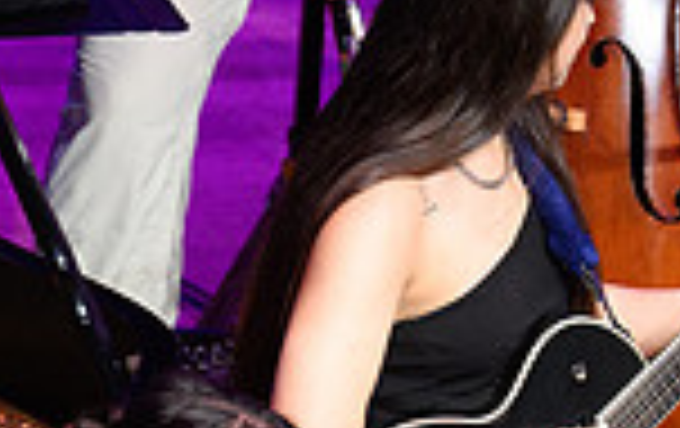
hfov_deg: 2.7
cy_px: 741
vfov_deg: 1.7
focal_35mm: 782
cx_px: -185
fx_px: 14519
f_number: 5.6
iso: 3200
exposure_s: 1/320
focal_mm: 200
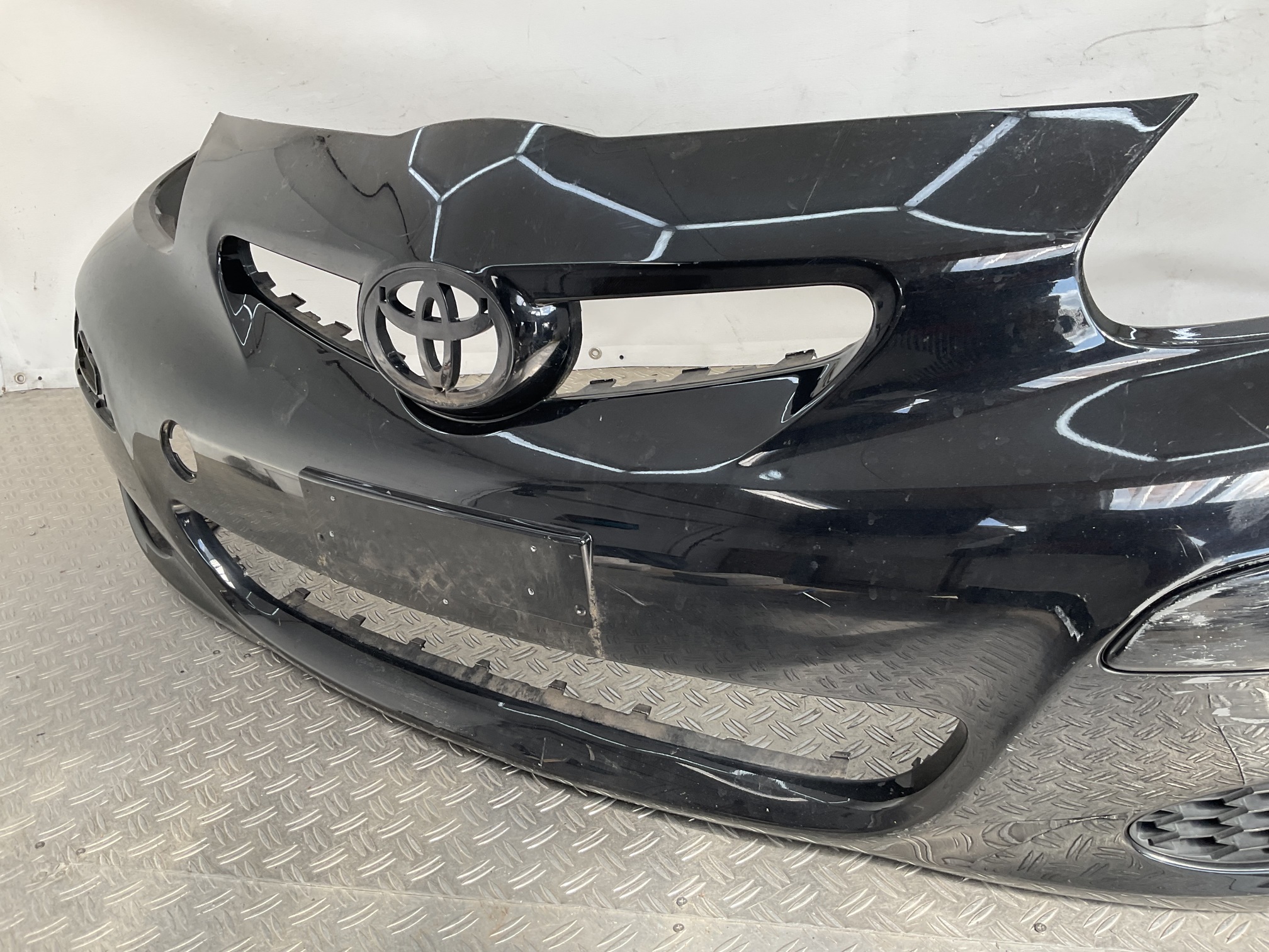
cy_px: 476
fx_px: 1063
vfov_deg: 48.2
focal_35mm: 29
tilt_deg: -25.3
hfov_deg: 61.7
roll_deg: +5.8
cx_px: 634
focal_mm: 3
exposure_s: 1/155
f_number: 1.8
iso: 16
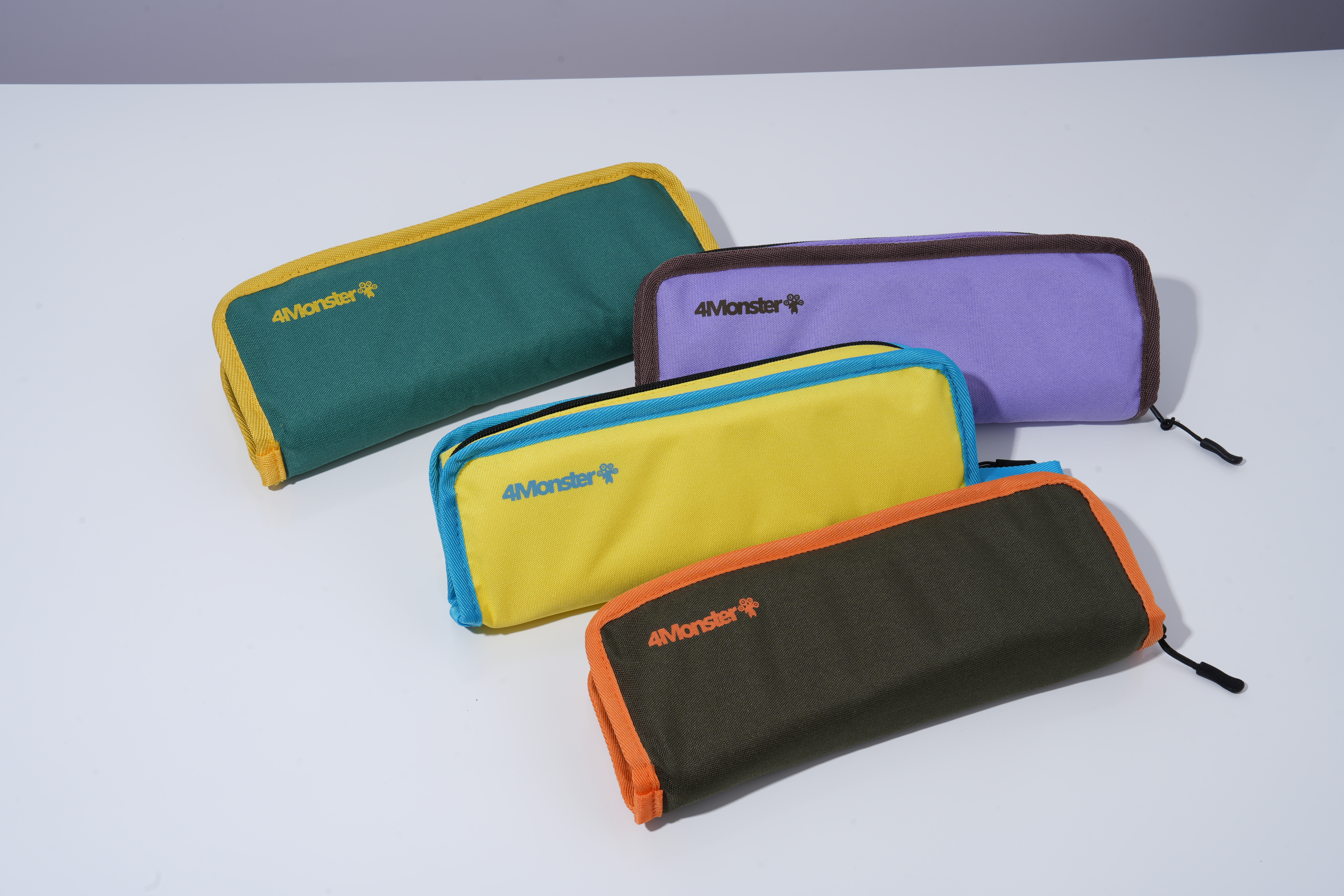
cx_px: 672
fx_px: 2165
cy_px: 448
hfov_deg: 34.5
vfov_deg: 23.4
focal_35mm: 58
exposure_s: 1/125
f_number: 16
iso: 50
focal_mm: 58
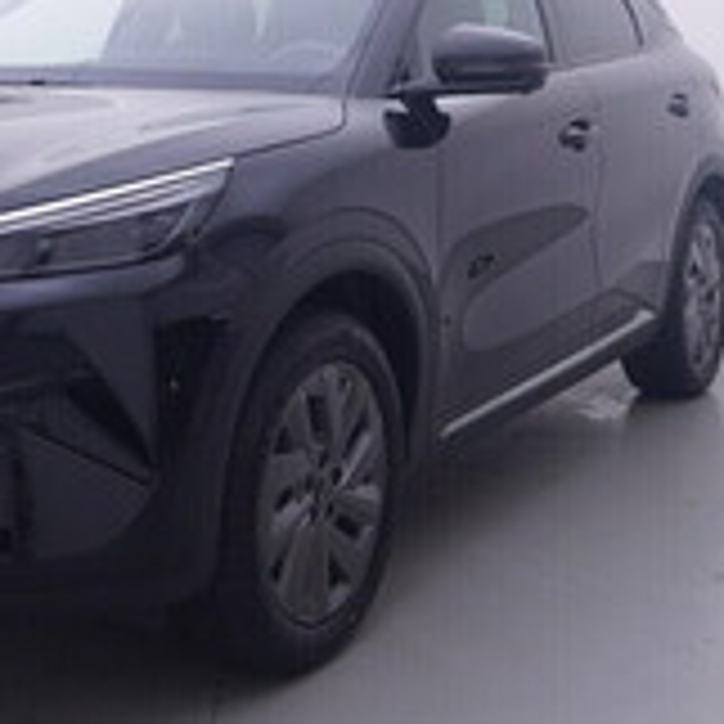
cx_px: 263
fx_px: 1549
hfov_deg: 26.2
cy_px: 133
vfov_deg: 25.8
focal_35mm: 65
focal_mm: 15
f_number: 5
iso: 200
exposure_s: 1/80
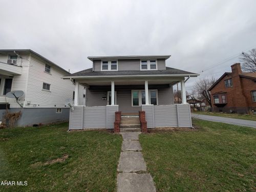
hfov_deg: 110.5
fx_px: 89
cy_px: 96
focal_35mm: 12
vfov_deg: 94.5
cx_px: 128
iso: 54
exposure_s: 1/723
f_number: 1.7
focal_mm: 2.02
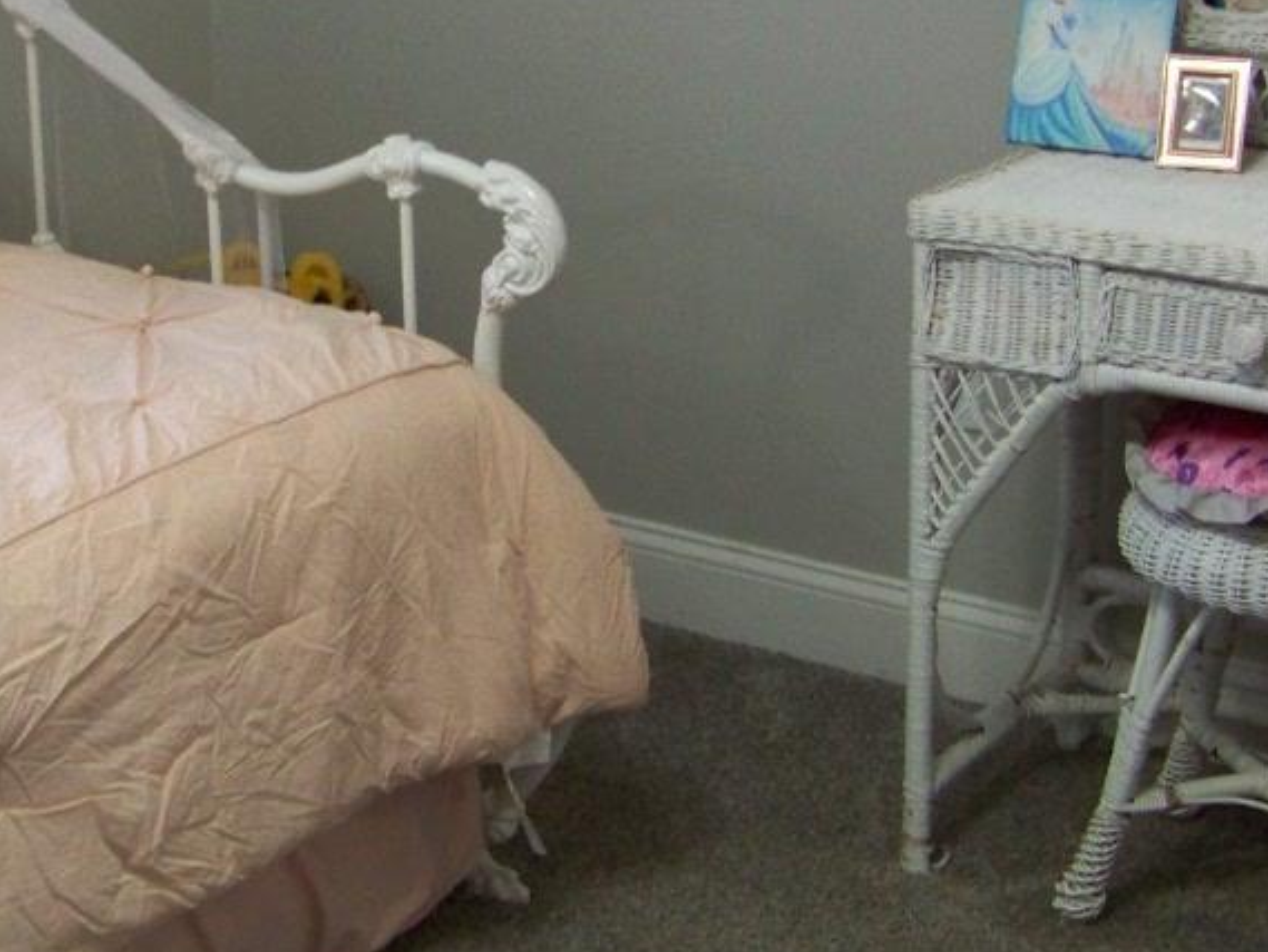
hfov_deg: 24.0
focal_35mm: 81
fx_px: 2968
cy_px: 370
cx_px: 421
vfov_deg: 18.2
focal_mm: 5.85
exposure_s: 1/30
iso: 196
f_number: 2.8
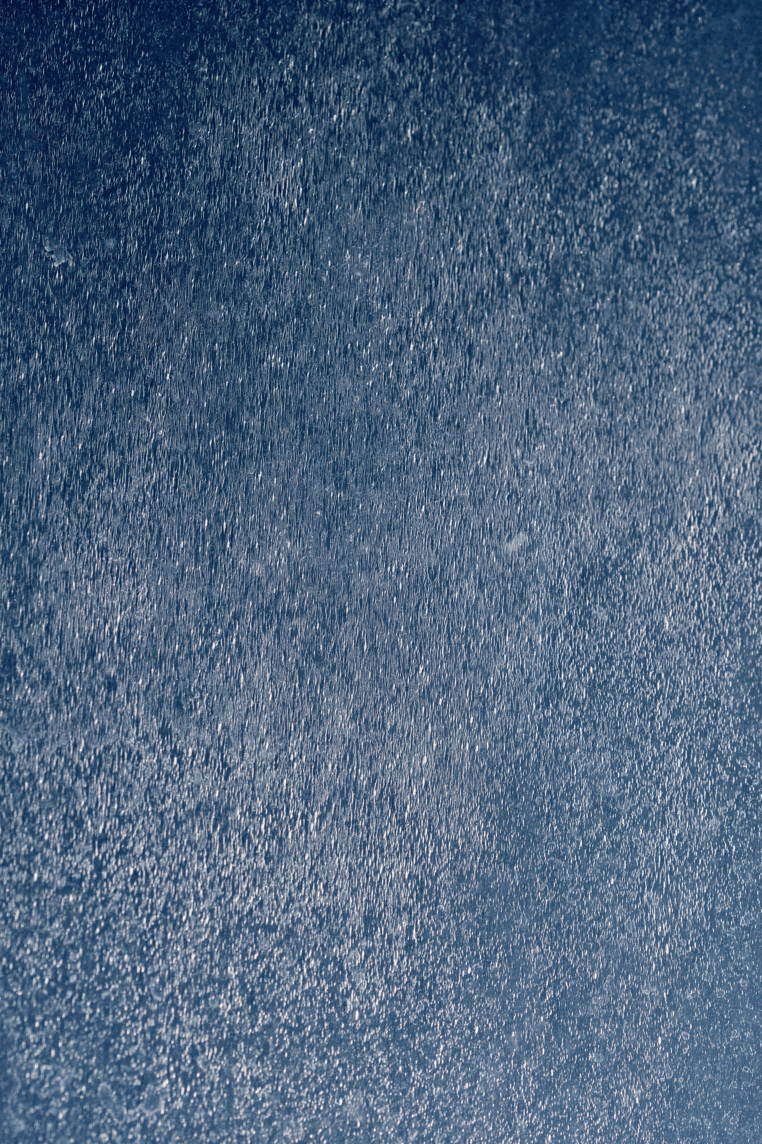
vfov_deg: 15.2
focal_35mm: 135
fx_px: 4286
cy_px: 572
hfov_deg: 10.2
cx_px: 381
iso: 500
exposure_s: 1/1900
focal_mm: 90
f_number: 5.6
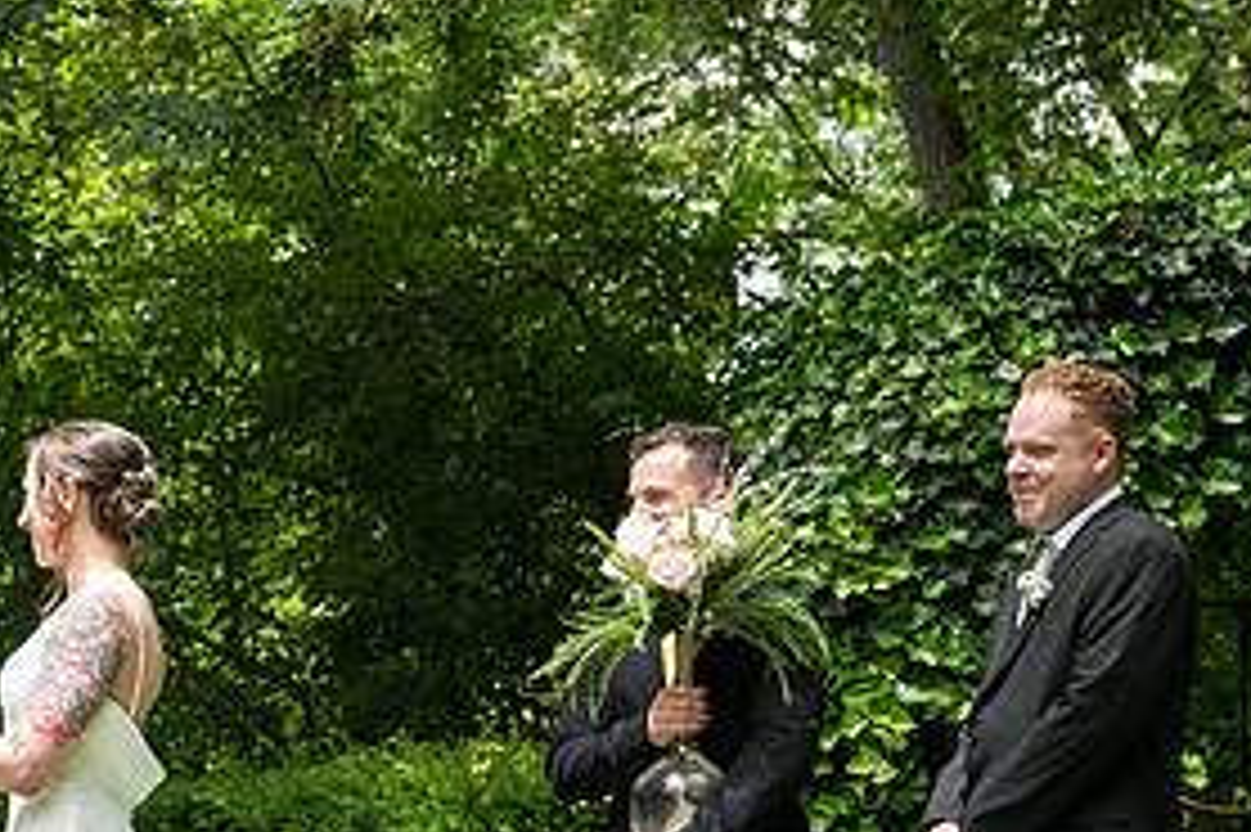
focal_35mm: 117
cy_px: 605
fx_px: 4063
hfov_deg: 17.2
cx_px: 94
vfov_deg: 11.7
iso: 500
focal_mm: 56
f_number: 5
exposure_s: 1/400
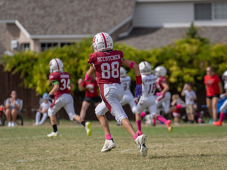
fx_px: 1944
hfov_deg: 6.7
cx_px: 145
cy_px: 87
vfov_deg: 5.0
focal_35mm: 296
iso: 100
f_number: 3.5
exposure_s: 1/2000
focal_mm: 200
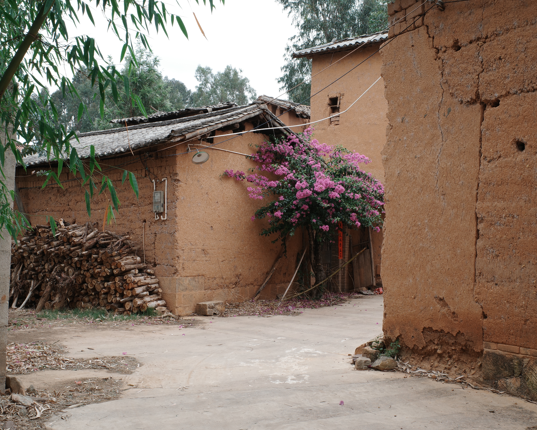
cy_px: 217
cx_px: 274
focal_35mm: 40
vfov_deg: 37.3
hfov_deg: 45.8
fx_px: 636
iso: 100
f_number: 8
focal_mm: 18.3
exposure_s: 1/60
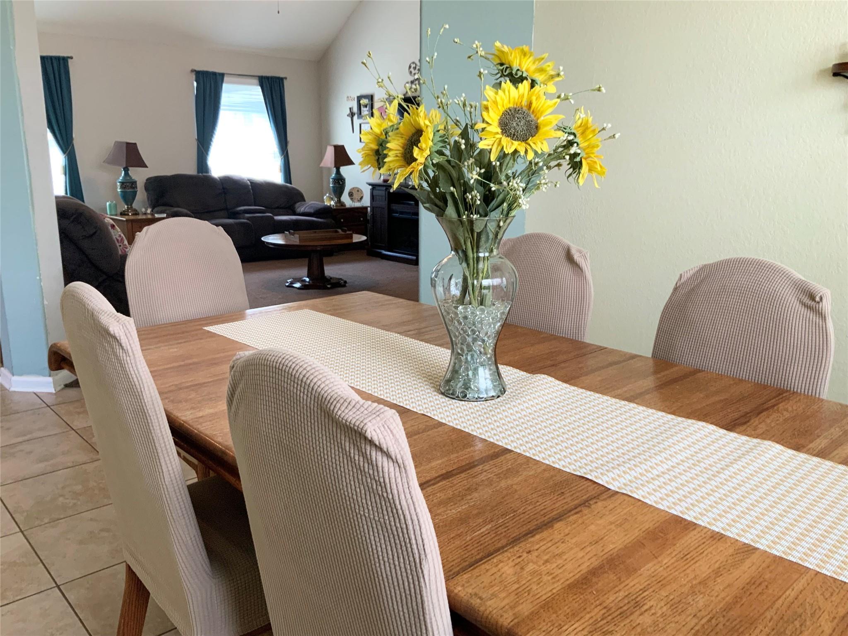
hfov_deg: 61.7
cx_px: 424
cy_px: 318
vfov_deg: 48.2
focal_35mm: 29
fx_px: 710
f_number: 1.8
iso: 100
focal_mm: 3
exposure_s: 1/60
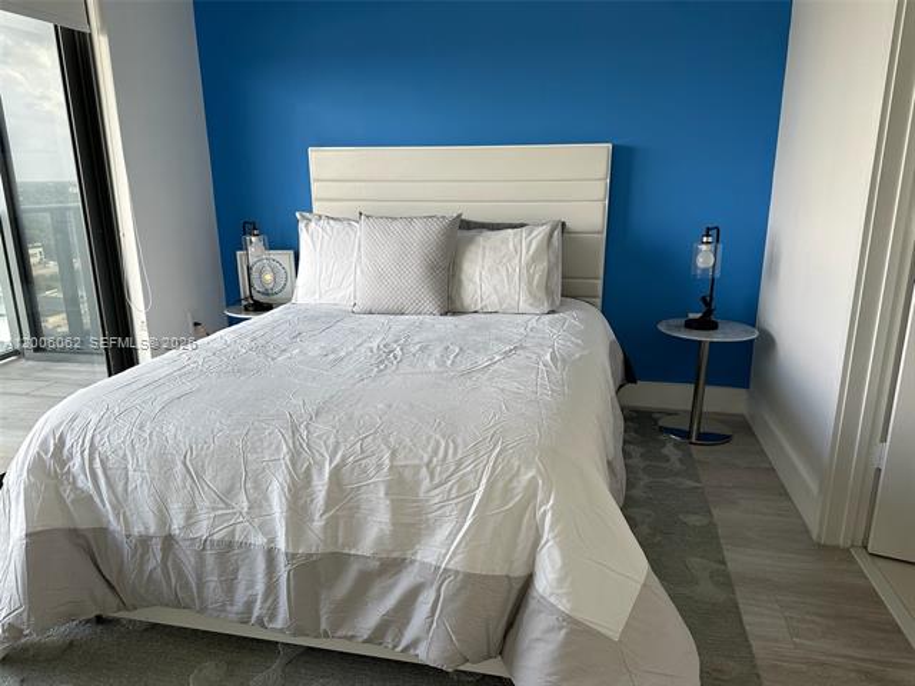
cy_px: 343
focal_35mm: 24
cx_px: 458
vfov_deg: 56.8
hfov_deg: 71.6
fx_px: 634
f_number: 1.78
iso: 64
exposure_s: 1/121
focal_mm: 6.86
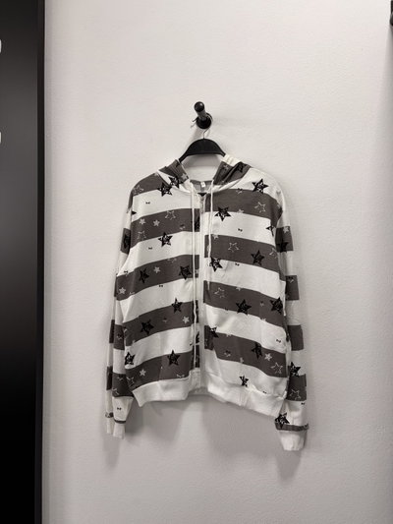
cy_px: 262
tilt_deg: +1.1
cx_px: 196
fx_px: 393
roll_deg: -0.3
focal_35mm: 26
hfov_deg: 53.1
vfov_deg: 67.3
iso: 80
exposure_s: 1/100
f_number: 1.6
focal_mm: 5.96
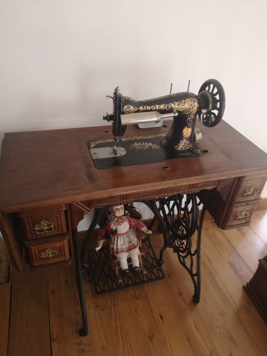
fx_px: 278
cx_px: 134
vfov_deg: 65.3
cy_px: 178
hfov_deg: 51.4
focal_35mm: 27
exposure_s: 1/33.3
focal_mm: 3.95
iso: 200
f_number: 1.8
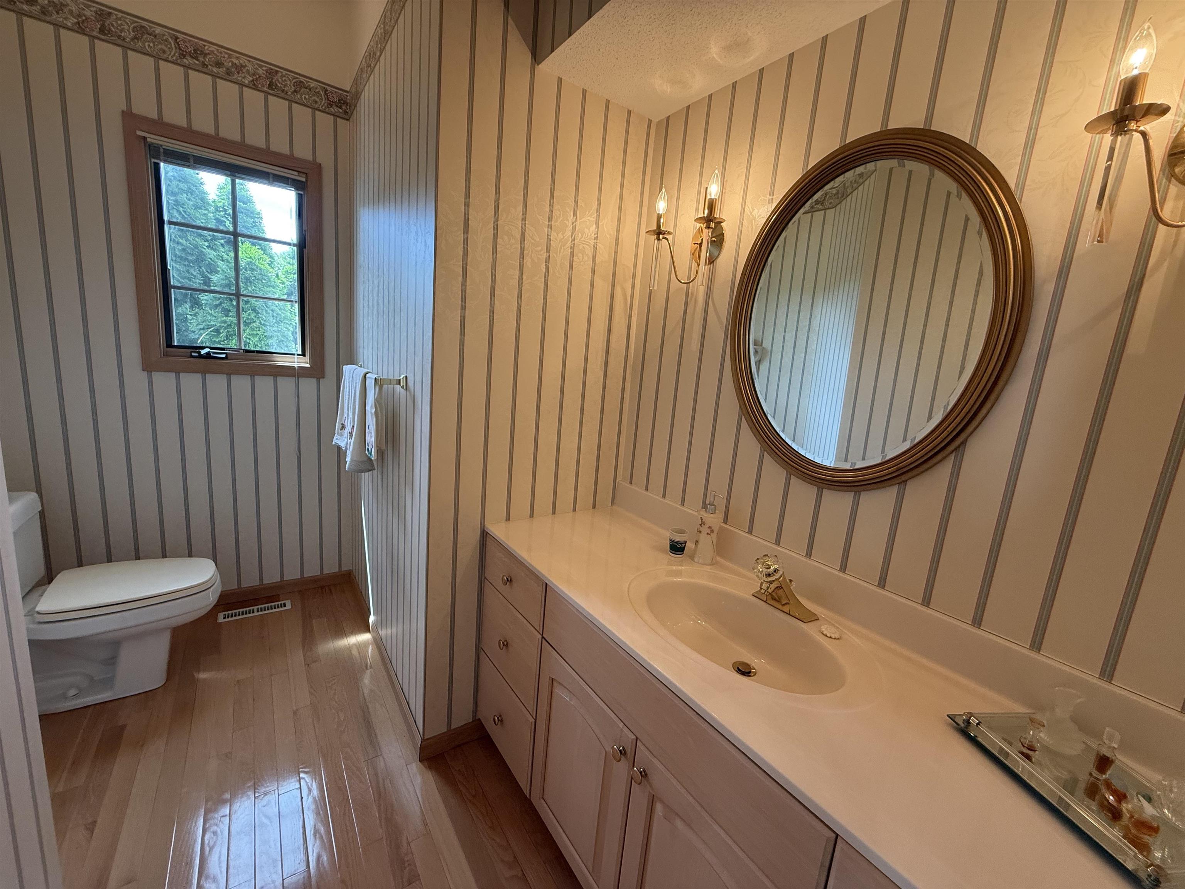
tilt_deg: -9.6
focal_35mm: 14
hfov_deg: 102.1
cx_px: 592
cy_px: 444
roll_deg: -5.0
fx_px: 479
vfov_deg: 85.7
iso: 200
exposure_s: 1/120
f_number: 2.2
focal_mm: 2.22
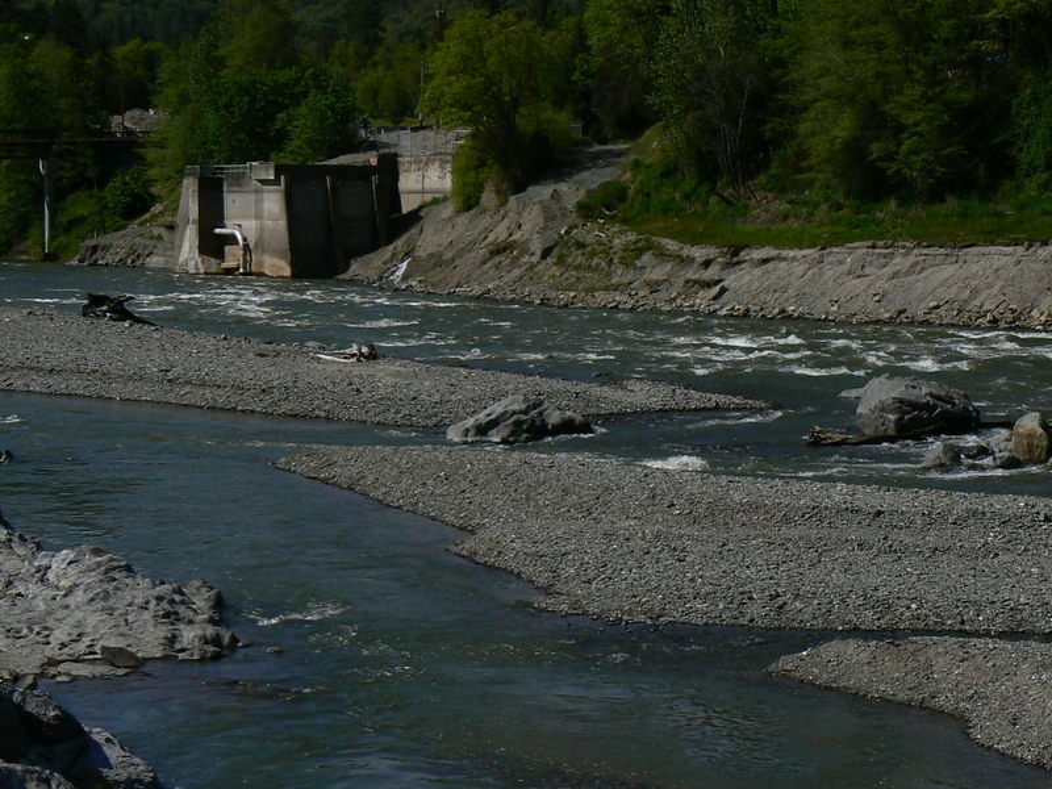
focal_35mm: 83
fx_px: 2522
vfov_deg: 17.8
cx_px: 526
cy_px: 394
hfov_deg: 23.6
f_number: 8
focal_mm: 10.2
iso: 80
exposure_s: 1/640
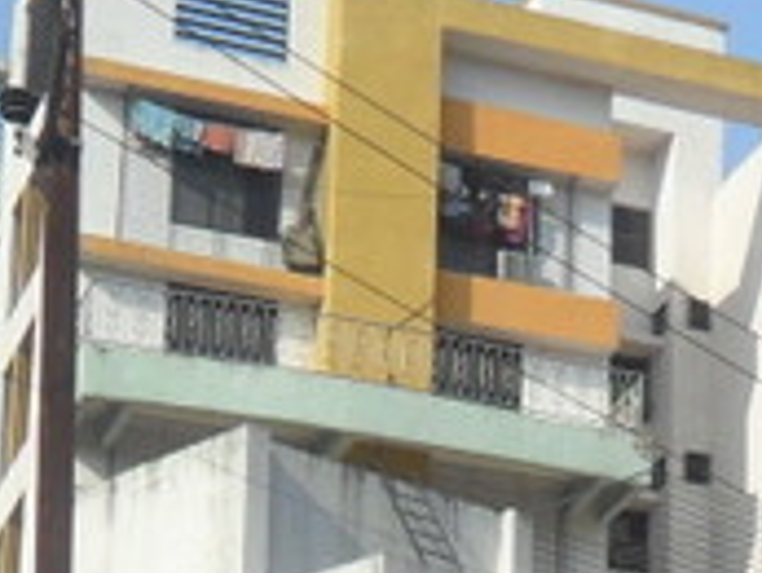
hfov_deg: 12.4
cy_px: 868
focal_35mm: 148
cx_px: 1269
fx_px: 3260
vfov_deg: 9.7
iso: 100
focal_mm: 5.7
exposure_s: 1/1000
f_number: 3.7
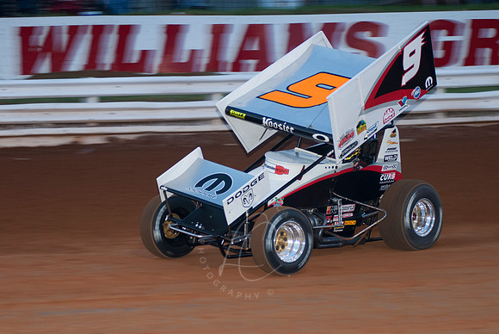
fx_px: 1977
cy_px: 167
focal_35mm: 142
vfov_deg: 9.7
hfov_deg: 14.4
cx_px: 250
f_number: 3.2
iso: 250
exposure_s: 1/320
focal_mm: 95
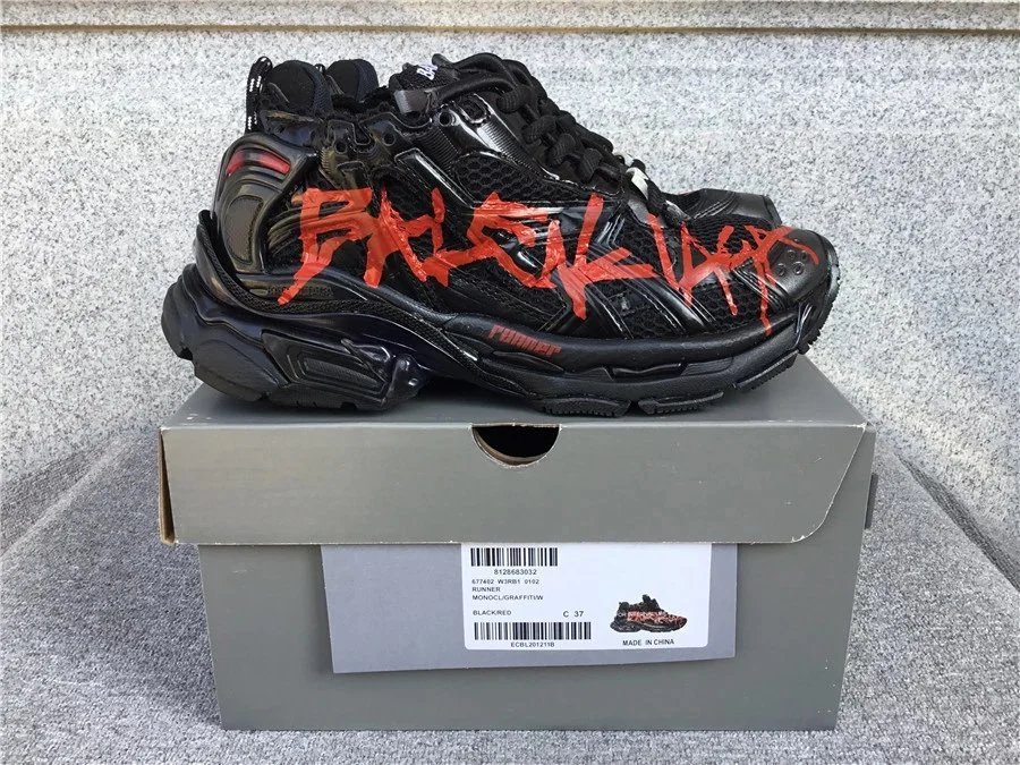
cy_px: 382
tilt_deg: -18.7
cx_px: 510
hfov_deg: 58.4
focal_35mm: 31
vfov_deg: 45.4
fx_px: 913
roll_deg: +0.2
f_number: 2.4
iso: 25
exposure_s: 1/162
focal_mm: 3.3
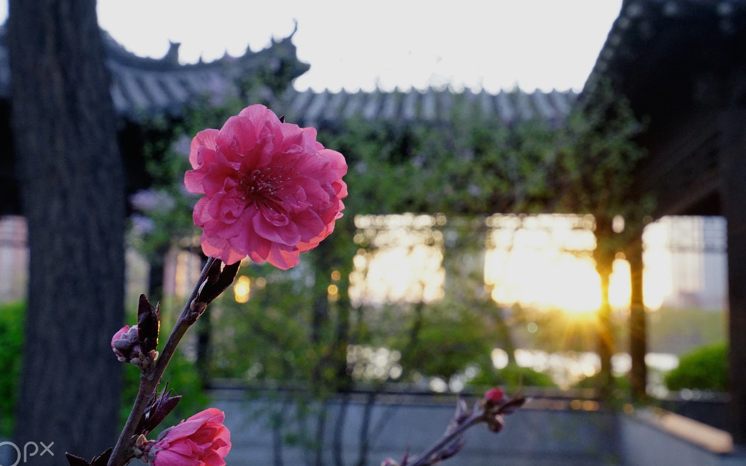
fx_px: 915
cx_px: 388
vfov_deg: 28.6
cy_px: 212
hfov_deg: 44.4
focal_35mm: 45
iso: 2000
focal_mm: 34
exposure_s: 1/60
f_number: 11
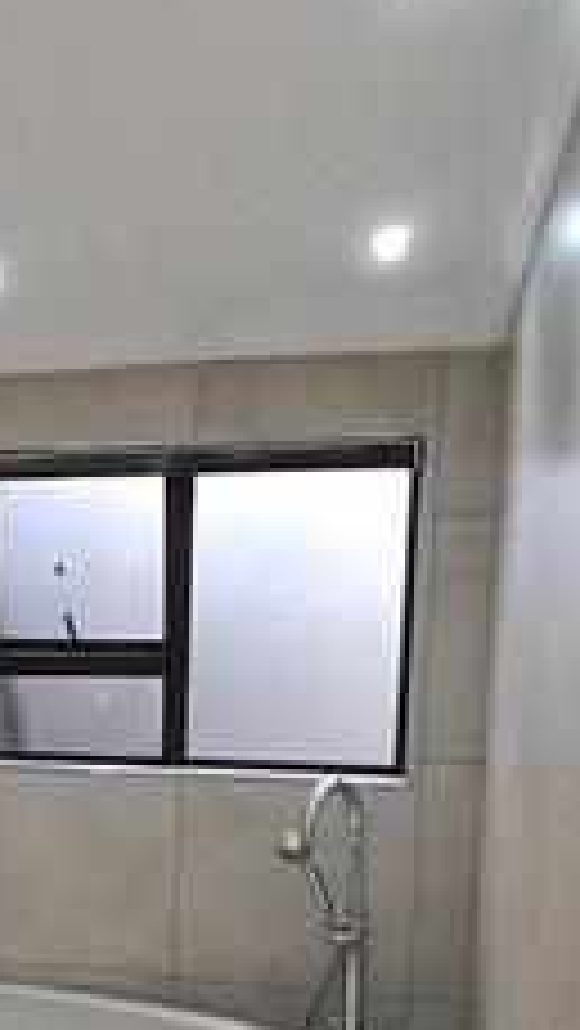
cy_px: 819
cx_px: -342
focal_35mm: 61
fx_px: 1666
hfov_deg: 17.4
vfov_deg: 33.4
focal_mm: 1.64
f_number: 2.2
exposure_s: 1/50.3
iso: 125
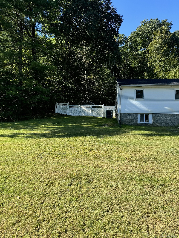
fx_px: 165
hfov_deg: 56.8
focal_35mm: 24
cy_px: 119
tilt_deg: +1.3
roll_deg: -1.2
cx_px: 90
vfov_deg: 71.6
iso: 80
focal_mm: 6.76
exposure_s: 1/1285
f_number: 1.78
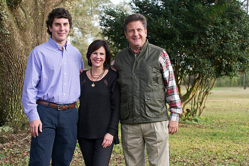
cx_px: 120
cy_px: 82
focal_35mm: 87
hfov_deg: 23.4
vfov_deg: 15.7
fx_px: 601
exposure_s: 1/160
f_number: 5
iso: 800
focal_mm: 82
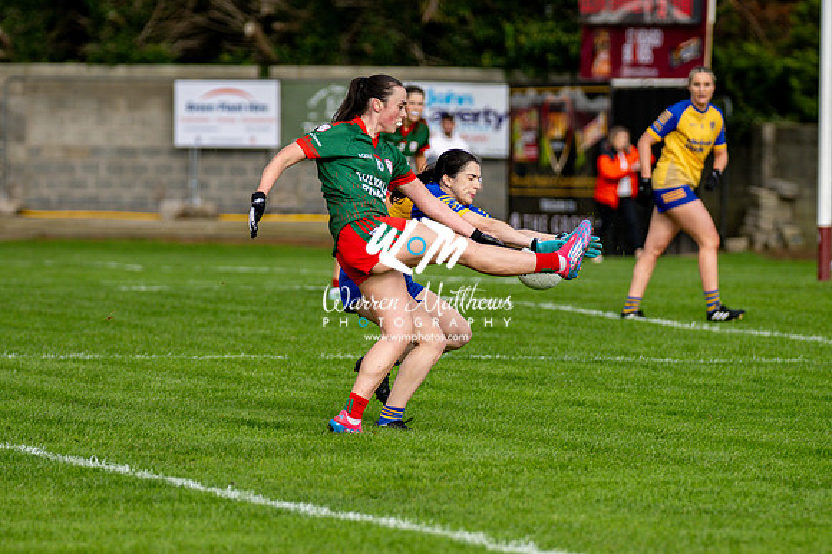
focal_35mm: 255
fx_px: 5890
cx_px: 416
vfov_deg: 5.4
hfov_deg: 8.1
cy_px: 277
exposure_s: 1/3200
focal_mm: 170
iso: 220
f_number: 2.8
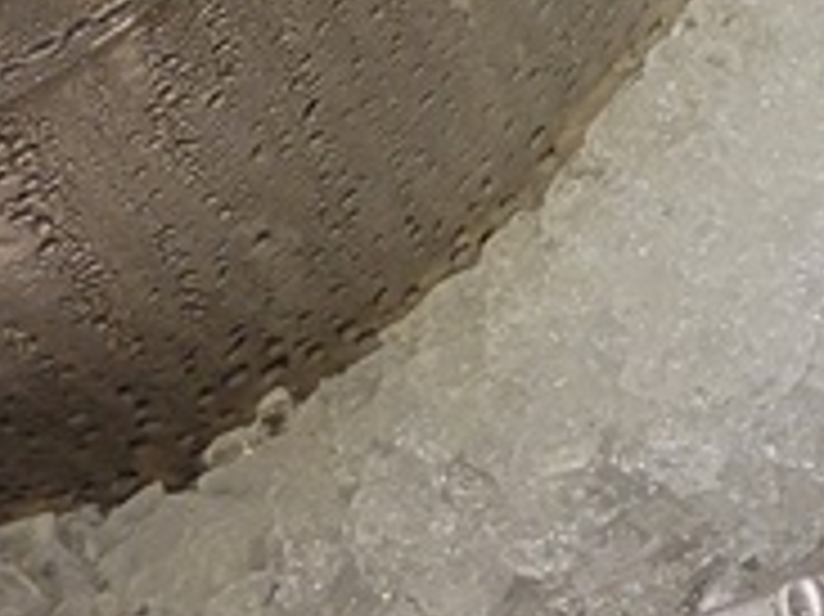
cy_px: -823
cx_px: 1634
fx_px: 3378
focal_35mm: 142
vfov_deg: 9.4
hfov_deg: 12.3
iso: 200
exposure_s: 1/120
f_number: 1.8
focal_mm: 5.4
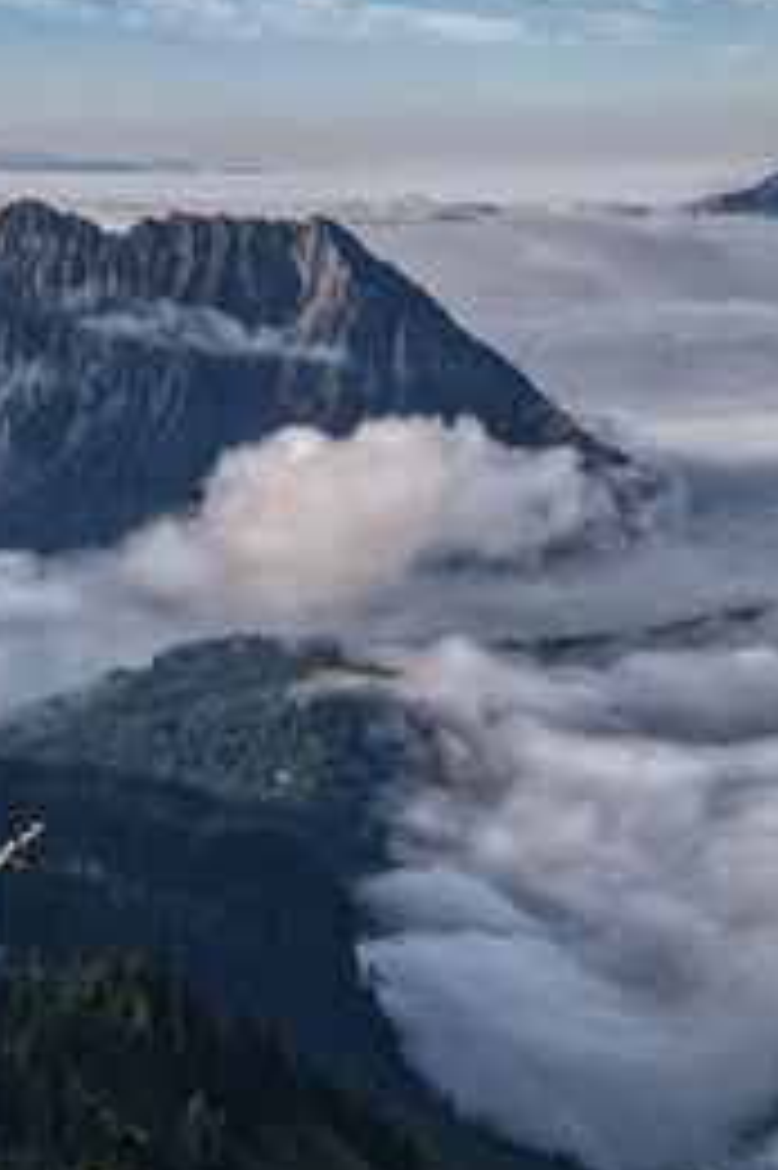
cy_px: 963
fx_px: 3408
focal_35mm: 105
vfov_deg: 19.2
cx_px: 571
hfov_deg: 13.0
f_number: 7.1
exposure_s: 1/800
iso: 100
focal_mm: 35
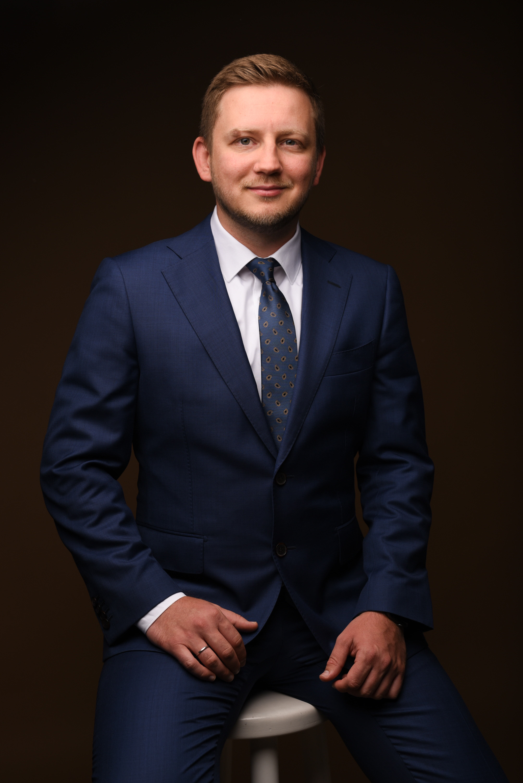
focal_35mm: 60
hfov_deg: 22.6
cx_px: 262
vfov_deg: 33.4
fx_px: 1306
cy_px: 392
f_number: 5.6
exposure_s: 1/200
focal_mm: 60
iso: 200
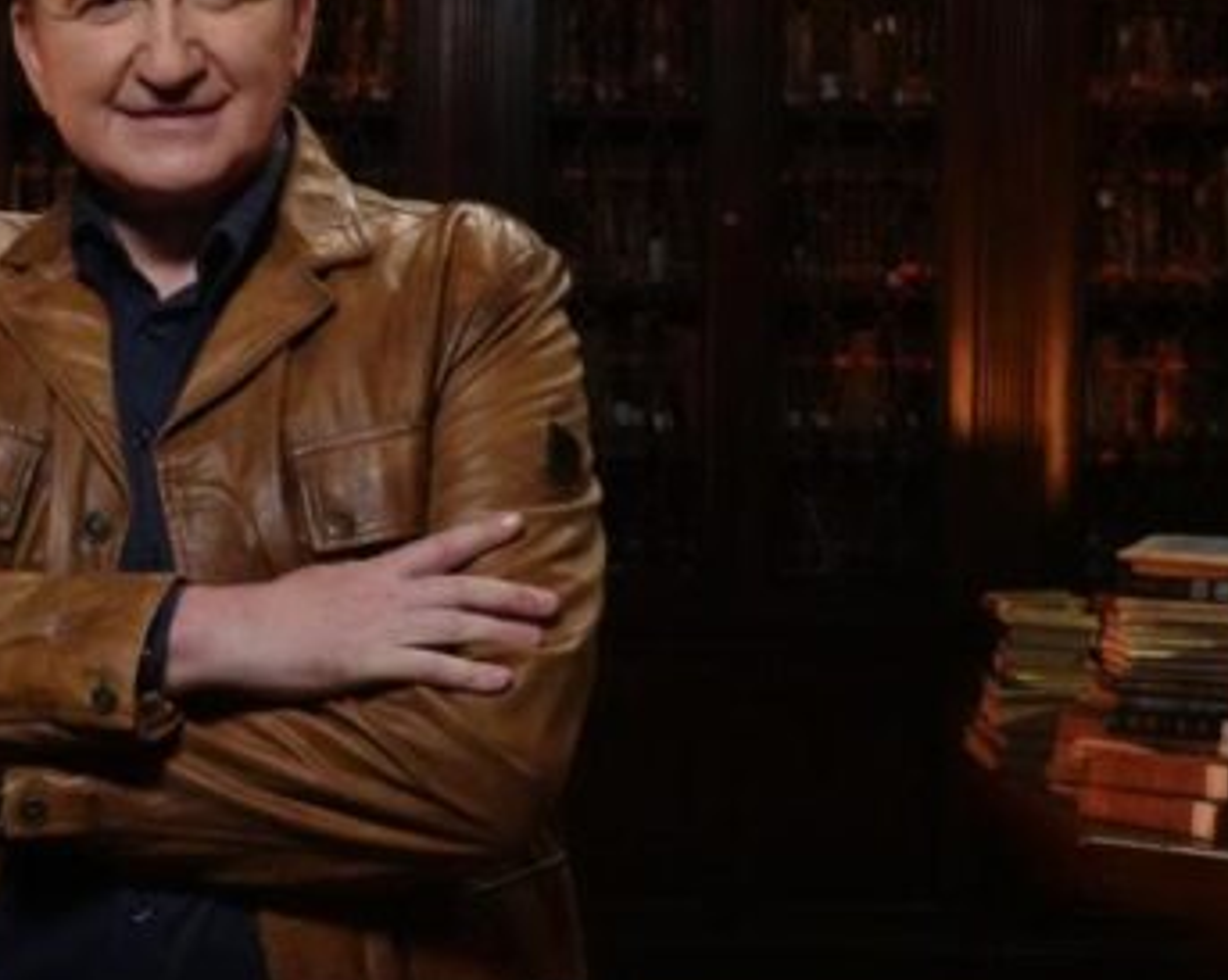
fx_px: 2979
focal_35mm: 82
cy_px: 311
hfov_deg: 22.9
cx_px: 229
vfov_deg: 18.6
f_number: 4
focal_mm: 15.9
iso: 3200
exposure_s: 1/125
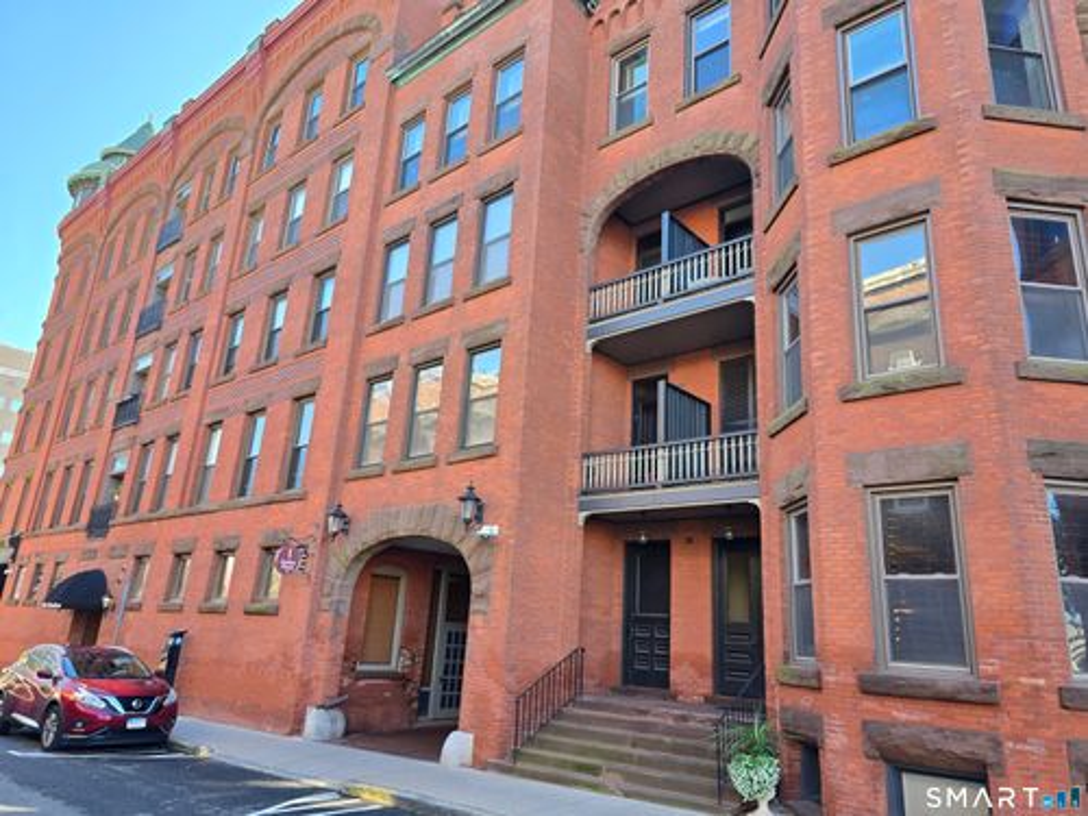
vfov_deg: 58.9
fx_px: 723
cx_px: 544
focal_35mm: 23
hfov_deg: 73.9
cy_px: 408
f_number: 1.7
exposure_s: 1/180
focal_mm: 6.3
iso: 40
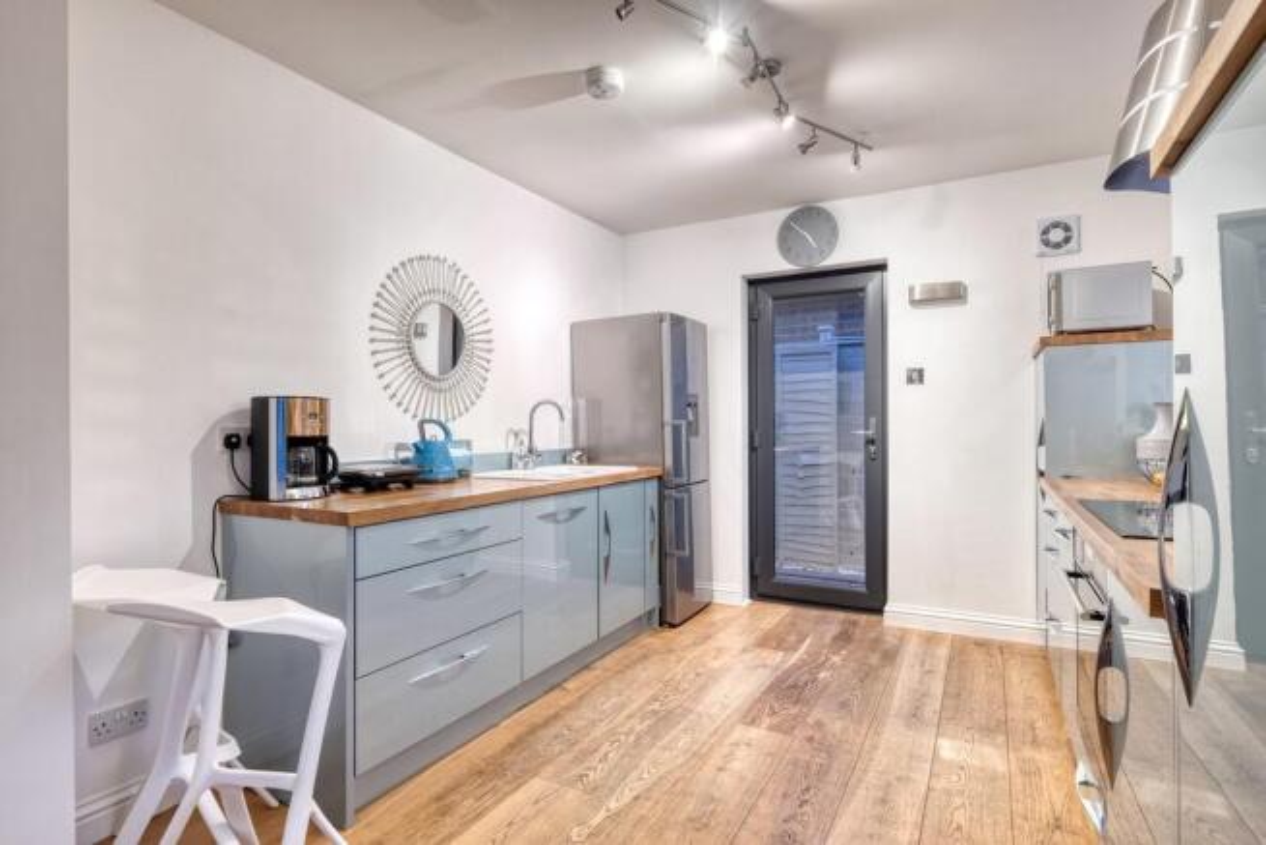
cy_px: 422
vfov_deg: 67.4
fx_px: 633
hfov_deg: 90.0
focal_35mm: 18
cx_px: 633
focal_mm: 12
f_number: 8
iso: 250
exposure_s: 1/3
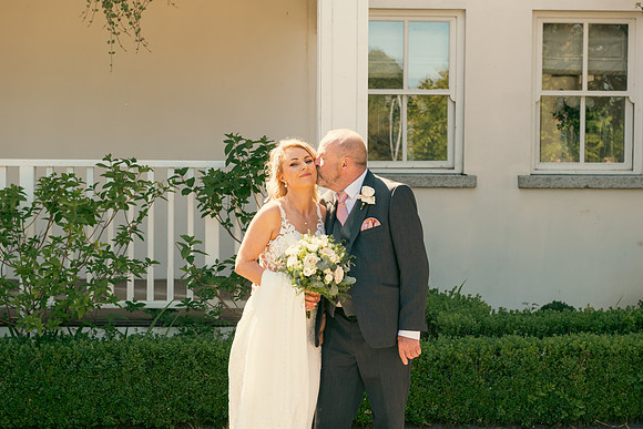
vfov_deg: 19.5
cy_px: 214
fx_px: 1251
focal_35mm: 70
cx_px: 322
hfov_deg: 28.8
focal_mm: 70
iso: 250
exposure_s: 1/250
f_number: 7.1
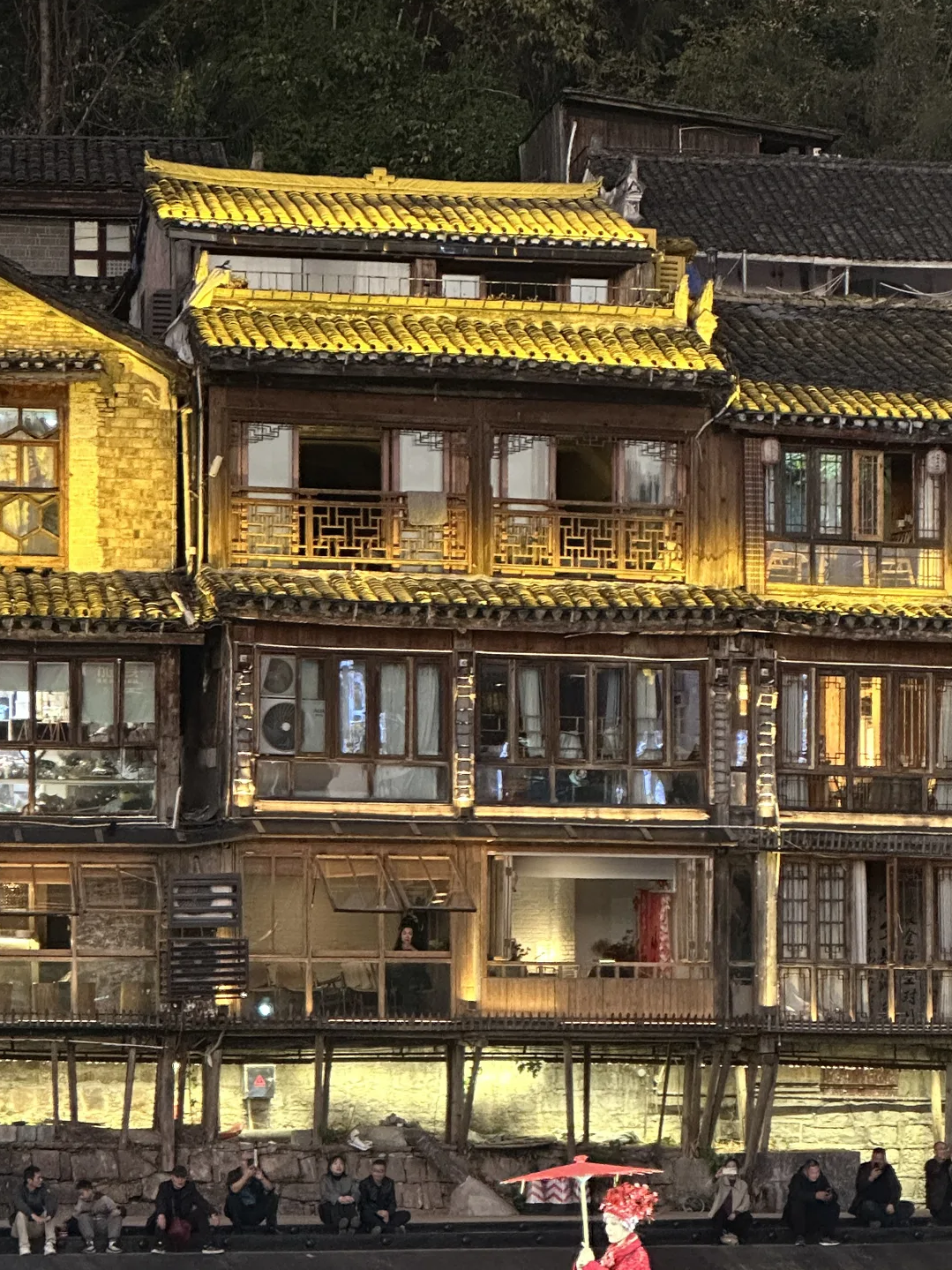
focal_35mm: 137
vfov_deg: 14.3
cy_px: 1033
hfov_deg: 10.8
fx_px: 5024
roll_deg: -0.4
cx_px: 503
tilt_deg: +1.3
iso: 800
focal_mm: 9
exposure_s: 1/34
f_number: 2.8
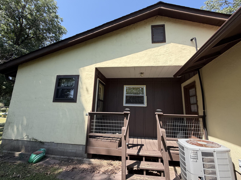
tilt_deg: +15.0
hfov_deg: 94.5
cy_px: 89
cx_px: 124
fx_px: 111
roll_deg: -1.3
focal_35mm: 16
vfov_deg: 78.1
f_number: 2.2
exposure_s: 1/522
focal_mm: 2.22
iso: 40
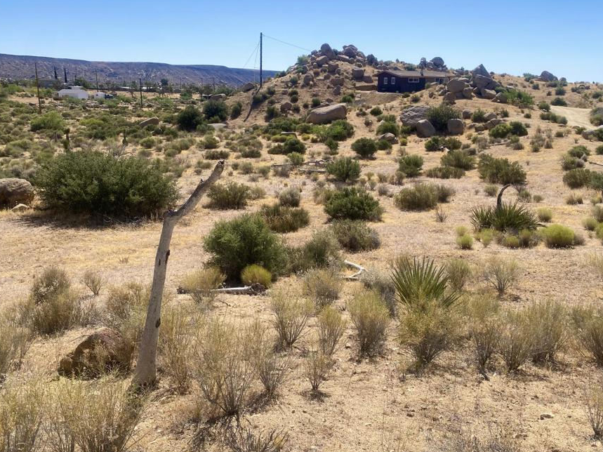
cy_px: 215
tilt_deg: -14.1
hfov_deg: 58.1
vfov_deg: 45.4
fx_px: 540
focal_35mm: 31
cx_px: 350
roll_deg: -1.9
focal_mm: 4.25
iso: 32
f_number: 1.8
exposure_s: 1/3846
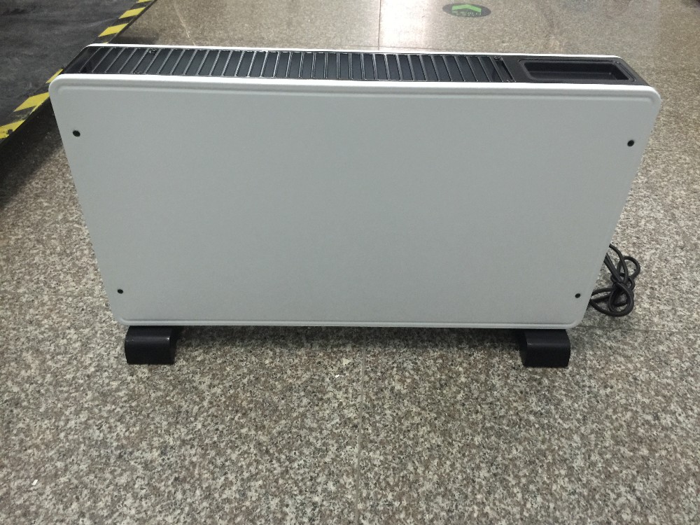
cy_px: 262
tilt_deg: -38.5
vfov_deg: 48.2
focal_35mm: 29
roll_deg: -2.4
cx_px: 350
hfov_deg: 61.7
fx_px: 586
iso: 100
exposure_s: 1/10
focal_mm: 4.15
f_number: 2.2
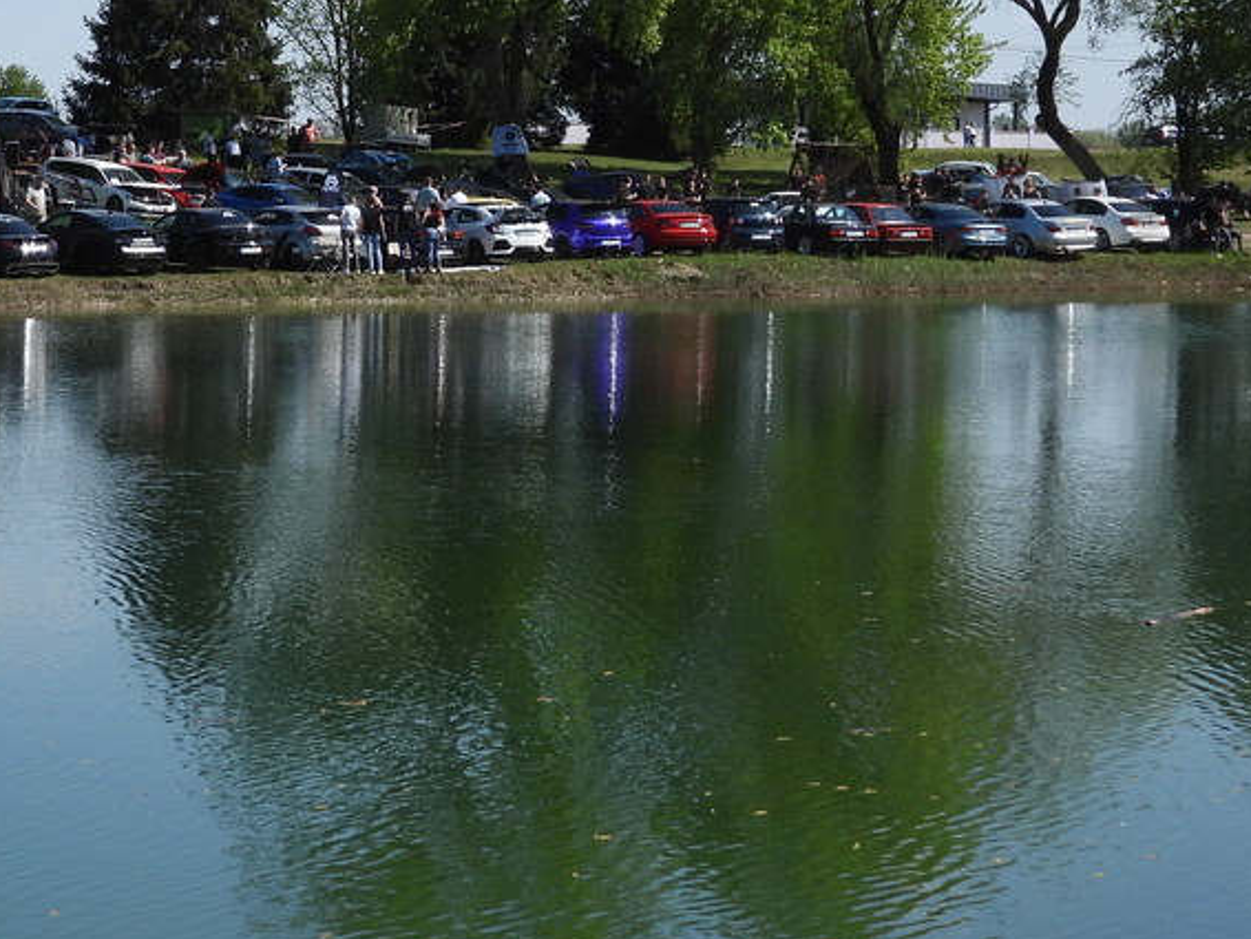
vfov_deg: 13.9
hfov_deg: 18.5
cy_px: 232
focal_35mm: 106
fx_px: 3832
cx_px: 360
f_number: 3.2
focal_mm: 9
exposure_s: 1/1600
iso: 100
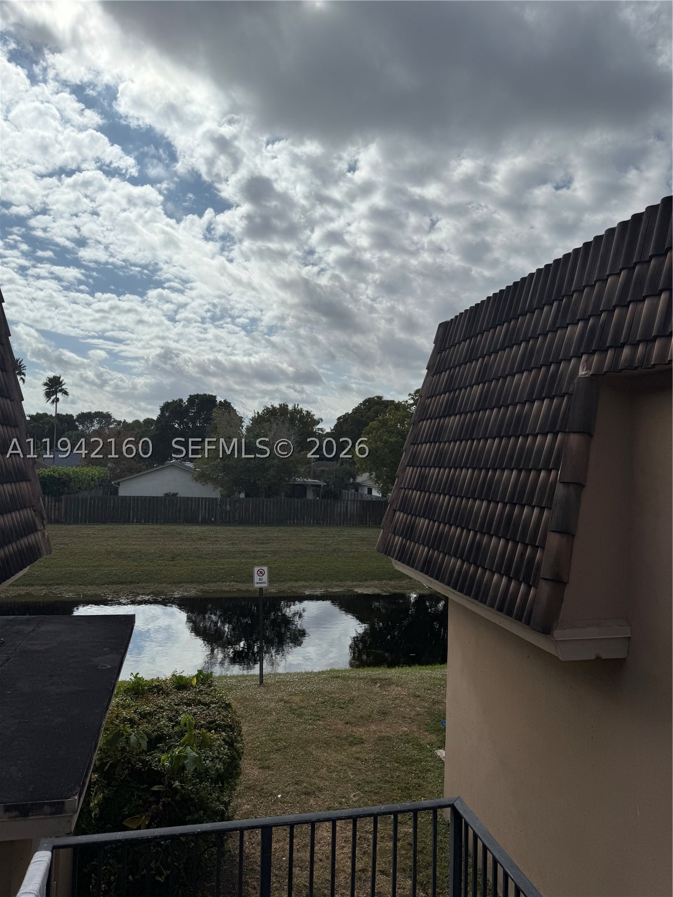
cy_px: 448
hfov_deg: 56.8
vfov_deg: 71.6
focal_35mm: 24
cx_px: 336
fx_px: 622
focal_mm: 6.76
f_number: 1.78
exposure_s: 1/14286
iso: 50
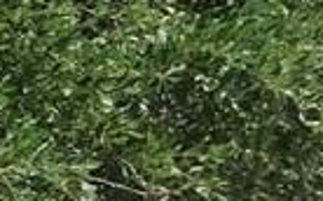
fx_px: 2005
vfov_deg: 5.7
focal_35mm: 228
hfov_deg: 7.6
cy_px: 299
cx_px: -765
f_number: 2.2
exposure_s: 1/754
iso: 25
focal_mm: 4.15
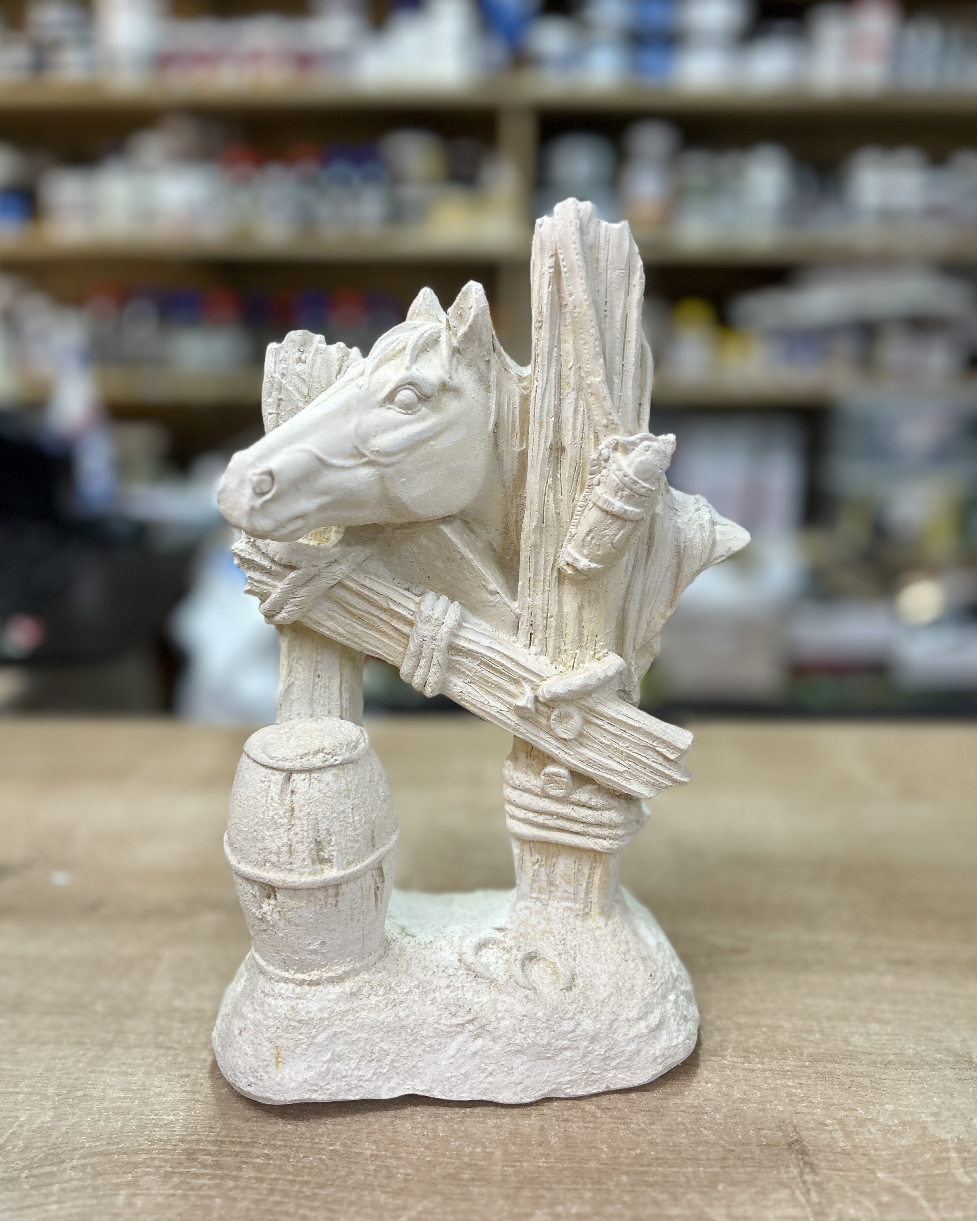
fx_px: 1012
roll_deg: -0.6
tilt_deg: -13.0
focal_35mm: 28
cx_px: 475
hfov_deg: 51.5
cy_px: 565
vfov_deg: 62.1
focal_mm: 5.7
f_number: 1.5
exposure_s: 1/100
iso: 100
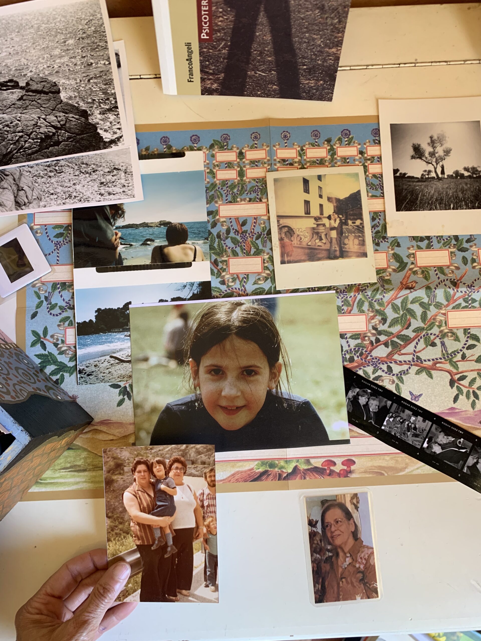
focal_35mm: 26
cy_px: 320
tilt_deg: -84.9
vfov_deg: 67.3
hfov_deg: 53.1
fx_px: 482
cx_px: 240
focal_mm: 4.25
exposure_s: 1/50
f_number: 1.8
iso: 160
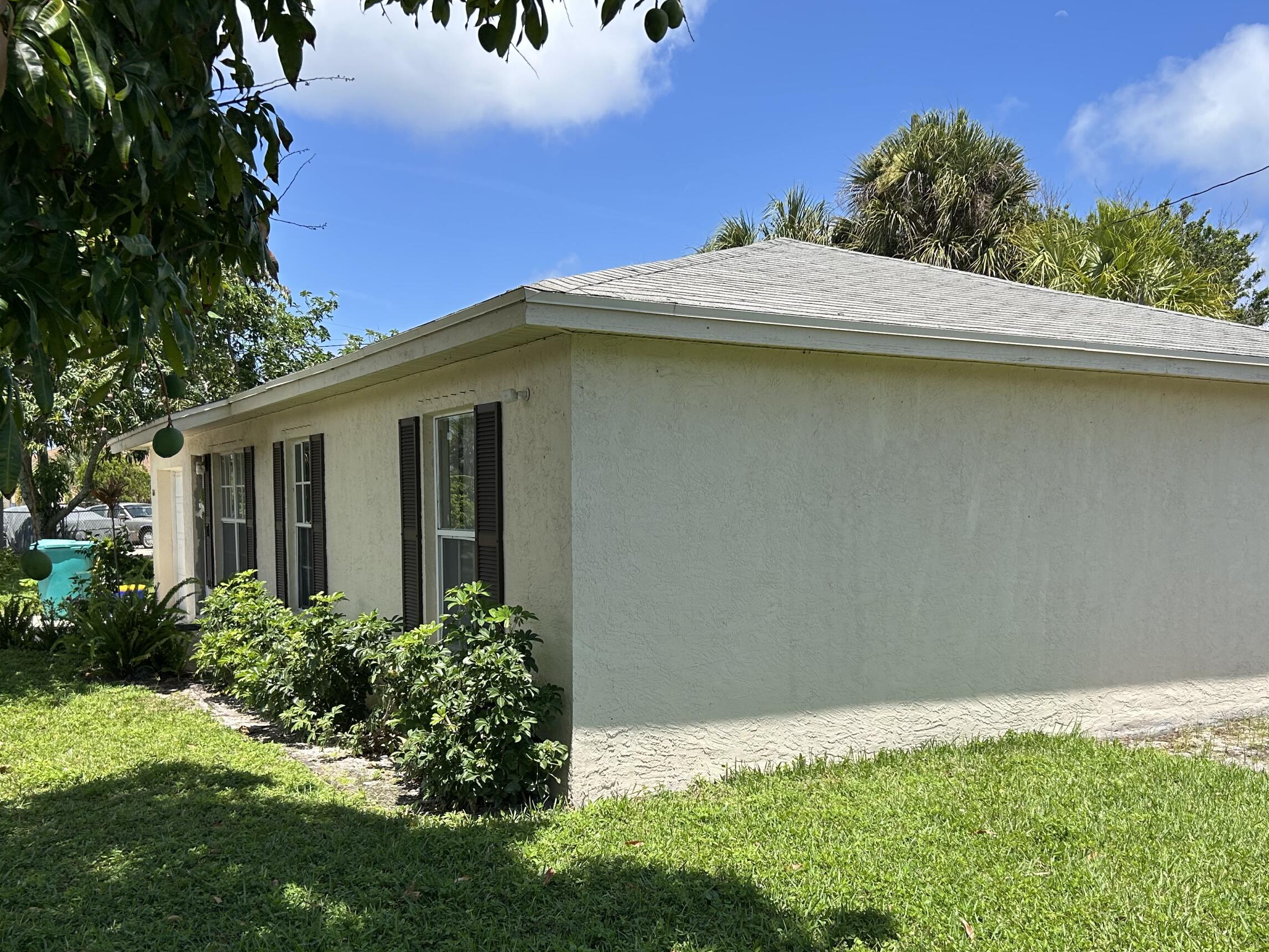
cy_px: 602
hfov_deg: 53.9
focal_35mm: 34
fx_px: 1247
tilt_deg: -4.3
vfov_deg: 41.5
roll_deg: +0.1
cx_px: 698
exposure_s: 1/3165
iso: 50
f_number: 1.5
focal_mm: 5.7
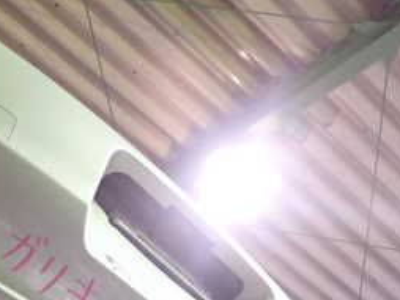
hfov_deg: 30.3
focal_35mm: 59
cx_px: -2
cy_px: 352
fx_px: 682
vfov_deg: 23.0
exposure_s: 1/30
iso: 250
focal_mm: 4.5
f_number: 2
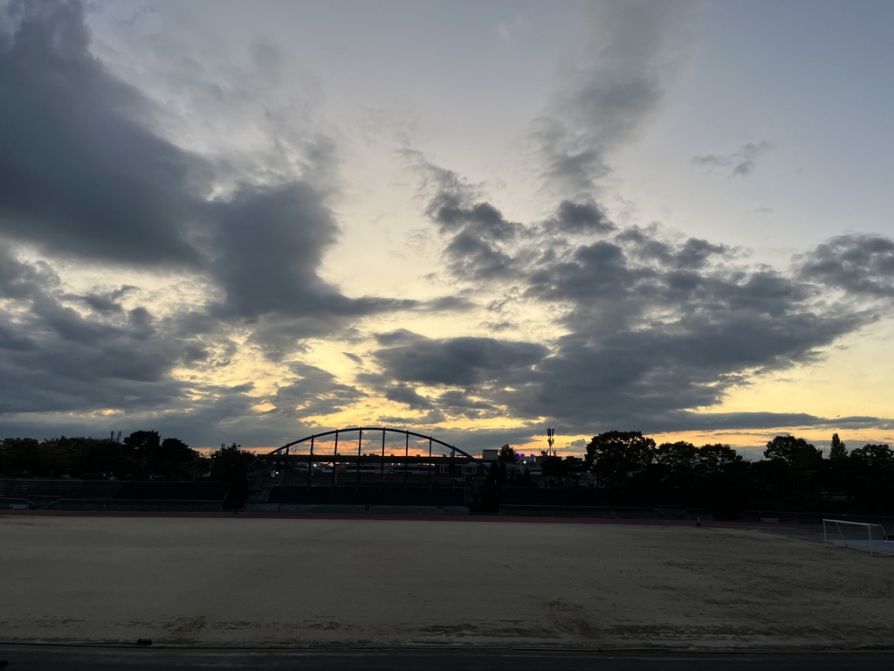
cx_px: 447
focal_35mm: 26
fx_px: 671
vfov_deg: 53.1
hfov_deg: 67.3
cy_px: 336
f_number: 1.6
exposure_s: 1/112
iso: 125
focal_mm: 5.1
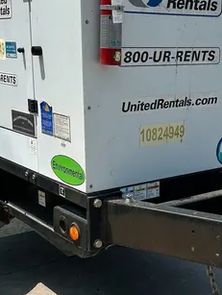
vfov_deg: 31.1
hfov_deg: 23.6
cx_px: 151
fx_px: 529
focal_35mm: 62
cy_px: 173
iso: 50
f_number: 1.5
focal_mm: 5.7
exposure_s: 1/5882
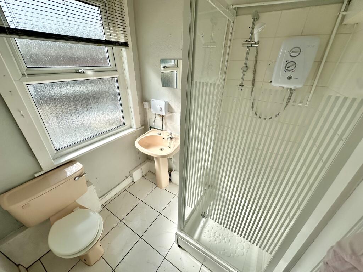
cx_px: 182
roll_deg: -3.3
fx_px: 147
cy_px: 136
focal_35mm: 14
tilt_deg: -25.0
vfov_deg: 85.7
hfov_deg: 102.1
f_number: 2.2
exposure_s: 1/1171
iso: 40
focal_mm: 2.22
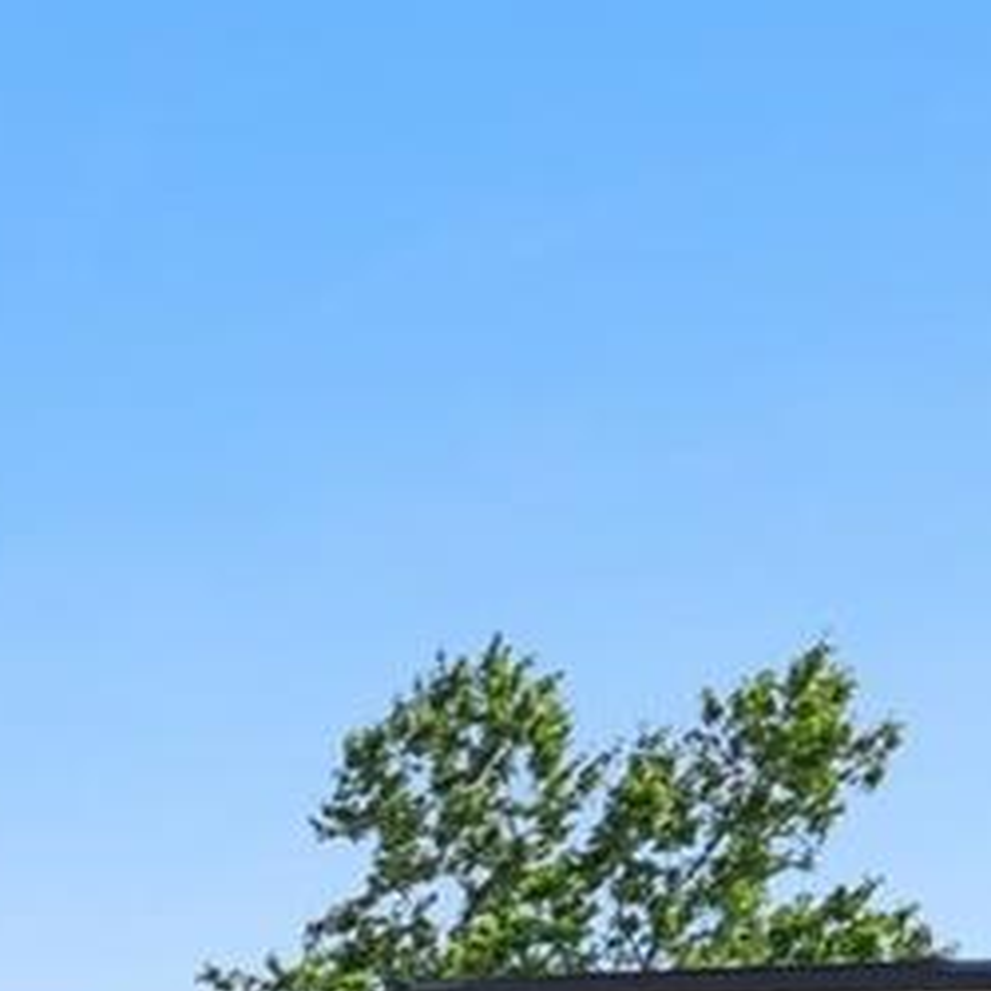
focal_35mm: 76
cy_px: 1823
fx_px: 2462
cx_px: -1899
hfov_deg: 11.9
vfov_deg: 17.8
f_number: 8
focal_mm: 14
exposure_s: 1/60
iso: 64
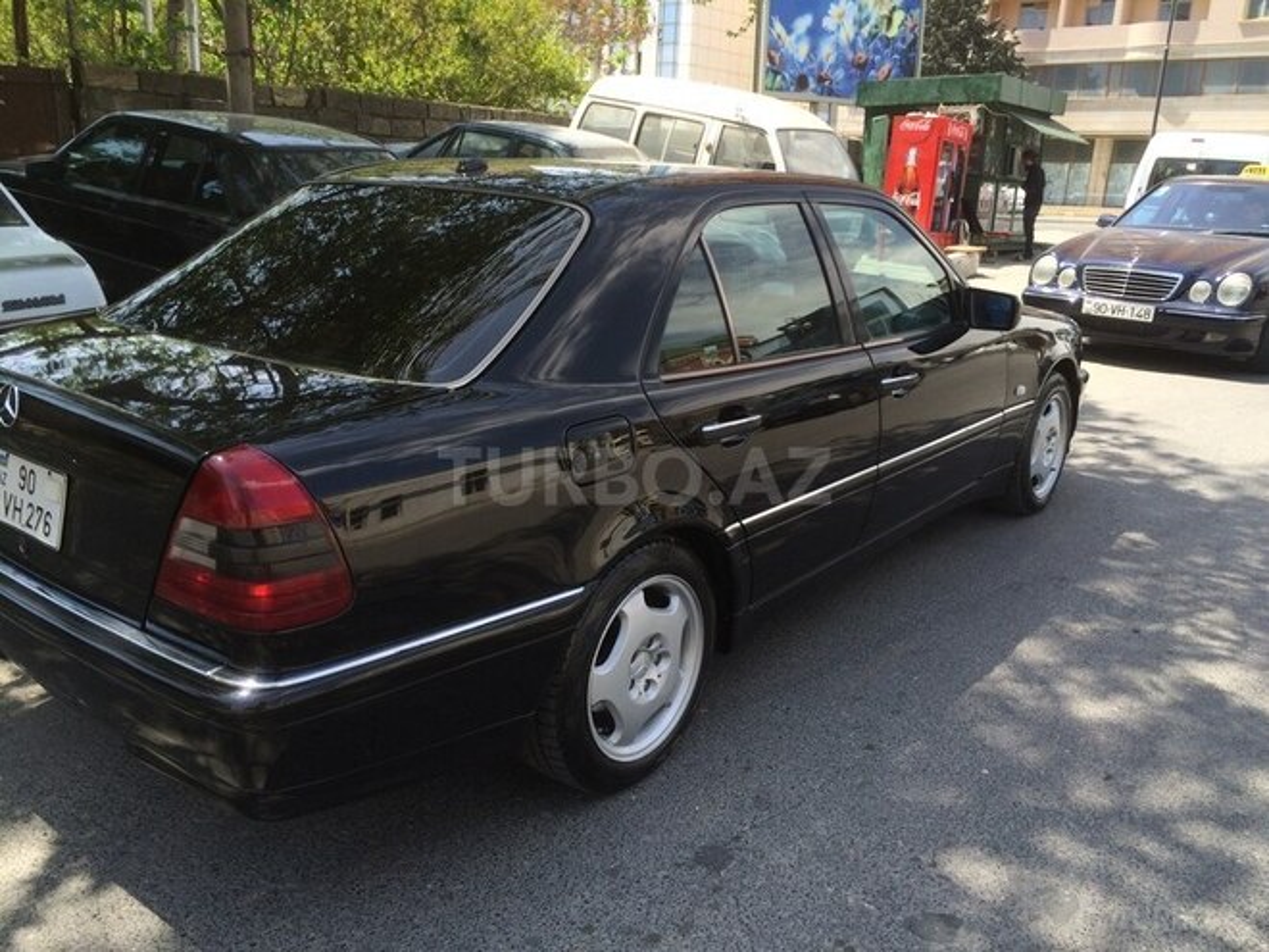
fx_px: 1063
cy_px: 476
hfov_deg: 61.7
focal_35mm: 29
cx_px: 634
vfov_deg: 48.2
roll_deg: -2.5
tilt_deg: -15.6
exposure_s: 1/695
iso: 32
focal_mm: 4.15
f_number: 2.2
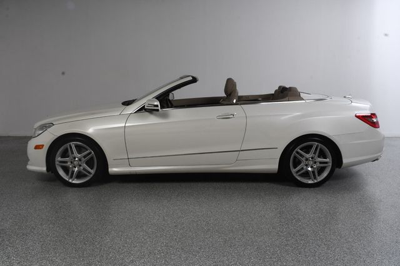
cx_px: 200
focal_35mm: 33
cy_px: 133
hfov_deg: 57.2
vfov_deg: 39.9
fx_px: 366
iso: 100
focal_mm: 22
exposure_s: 1/160
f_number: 13
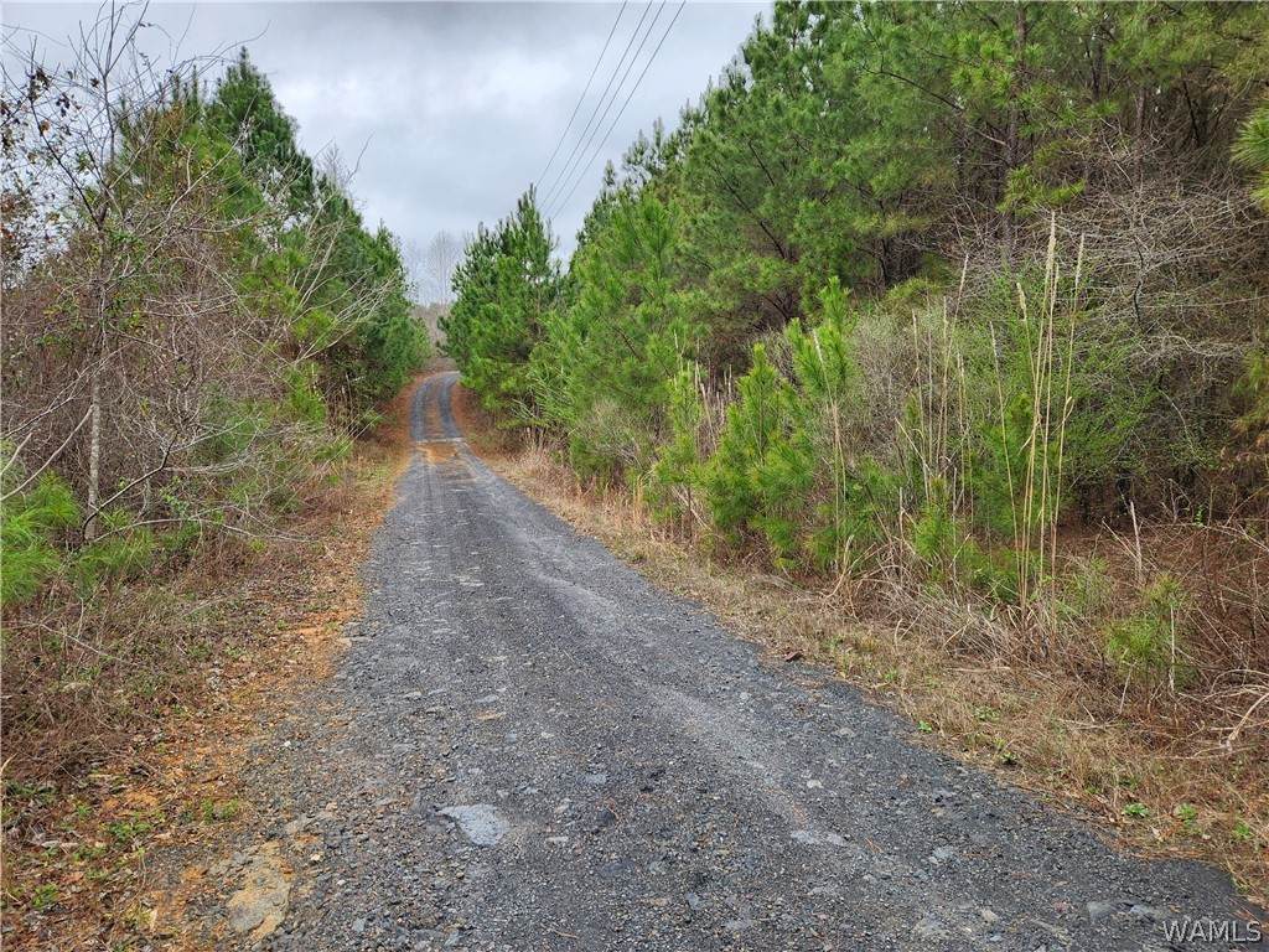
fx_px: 843
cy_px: 476
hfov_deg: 73.9
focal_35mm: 23
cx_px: 634
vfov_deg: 58.9
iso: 20
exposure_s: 1/389
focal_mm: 5.4
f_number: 1.8
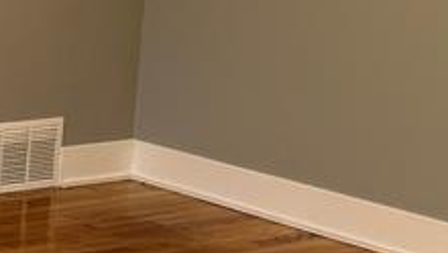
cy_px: 94
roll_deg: -0.5
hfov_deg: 13.4
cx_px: -507
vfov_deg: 9.2
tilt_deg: -11.3
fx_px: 1569
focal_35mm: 132
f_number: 1.5
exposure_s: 1/60
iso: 80
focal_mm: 5.7
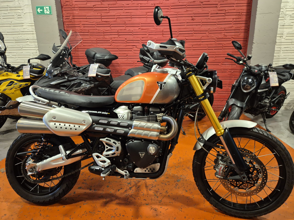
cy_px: 110
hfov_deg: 73.9
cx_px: 147
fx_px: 195
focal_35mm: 23
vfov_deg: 58.9
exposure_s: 1/100
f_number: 1.8
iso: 640
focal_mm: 5.4
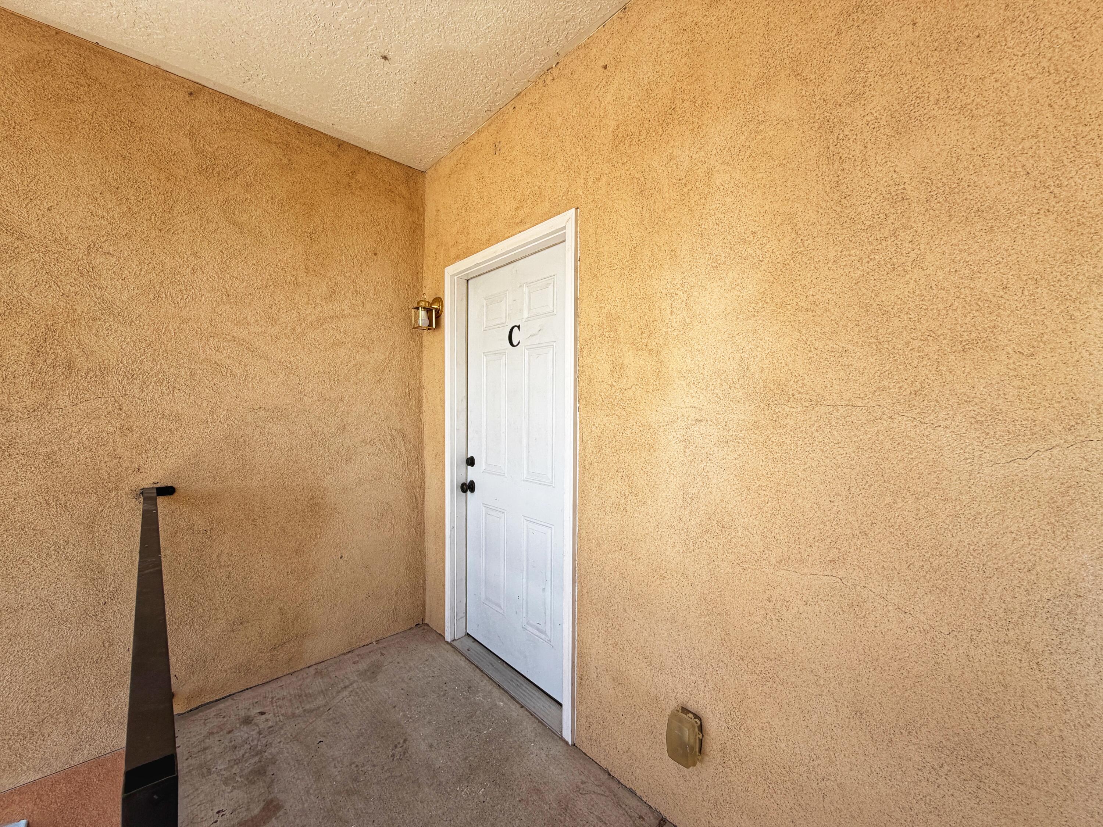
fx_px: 446
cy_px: 414
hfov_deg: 102.1
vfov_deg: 85.7
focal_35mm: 14
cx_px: 552
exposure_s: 1/502
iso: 64
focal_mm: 2.22
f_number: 2.2
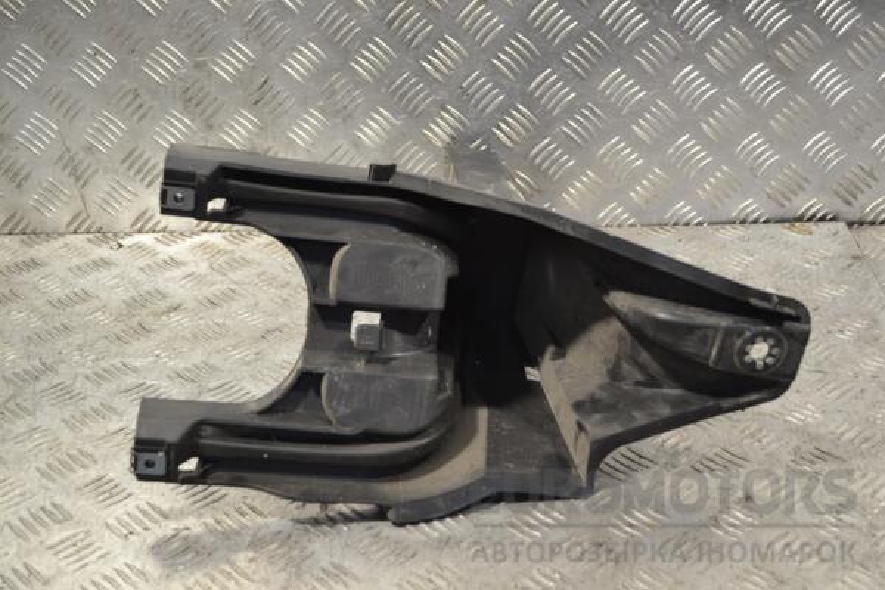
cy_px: 295
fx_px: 1291
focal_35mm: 52
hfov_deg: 37.9
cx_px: 442
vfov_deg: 25.8
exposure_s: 1/30
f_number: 5
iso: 250
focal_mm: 35
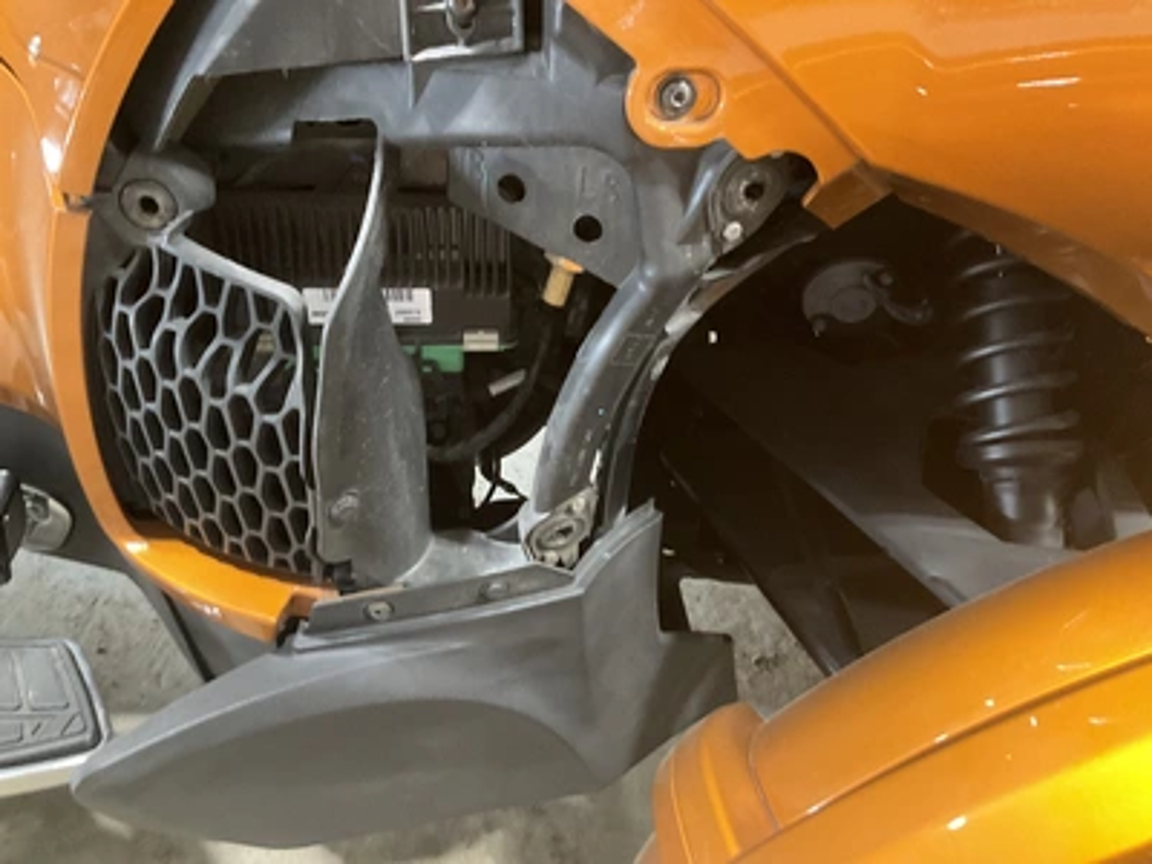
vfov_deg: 48.2
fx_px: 965
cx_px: 576
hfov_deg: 61.7
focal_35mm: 29
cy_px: 432
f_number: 1.8
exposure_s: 1/30
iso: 640
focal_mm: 3
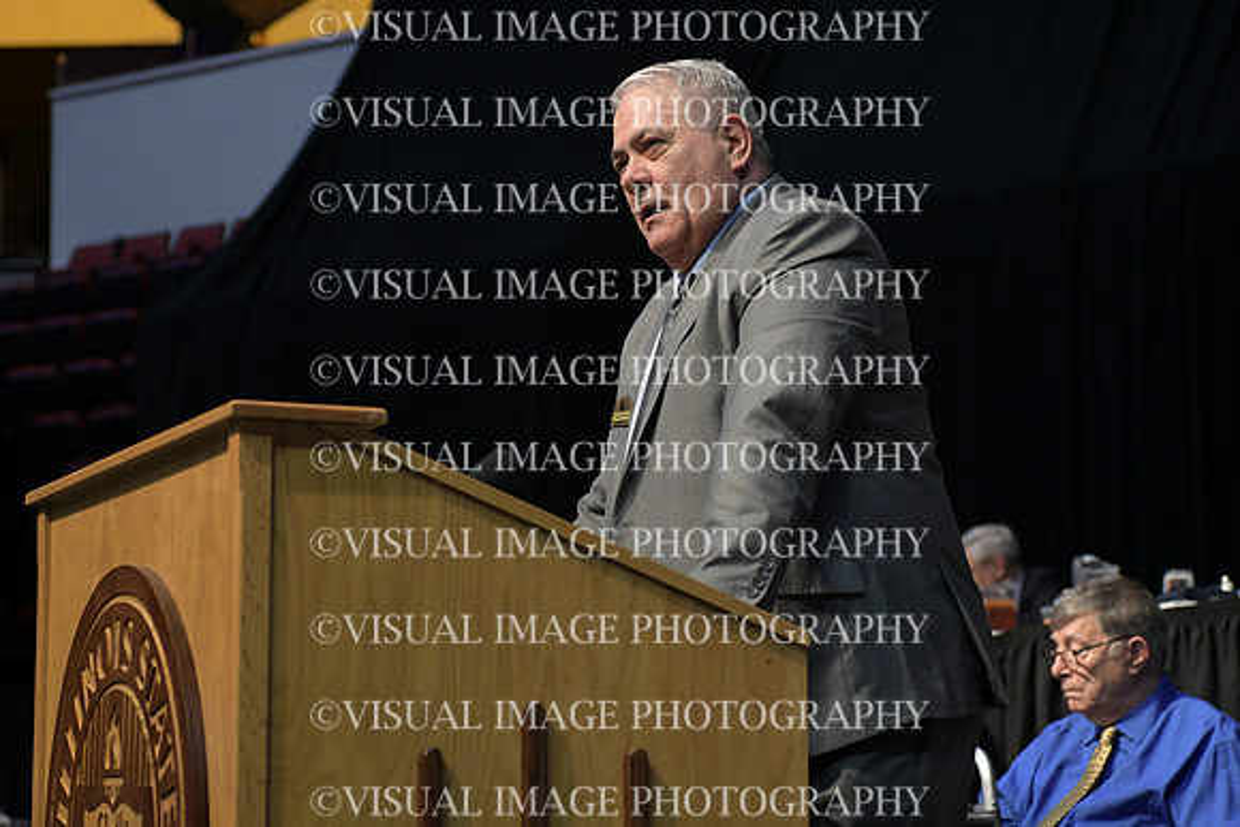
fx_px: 3101
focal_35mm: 90
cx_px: 620
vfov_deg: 15.2
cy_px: 414
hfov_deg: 22.6
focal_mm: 60
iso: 2000
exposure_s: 1/400
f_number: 3.2
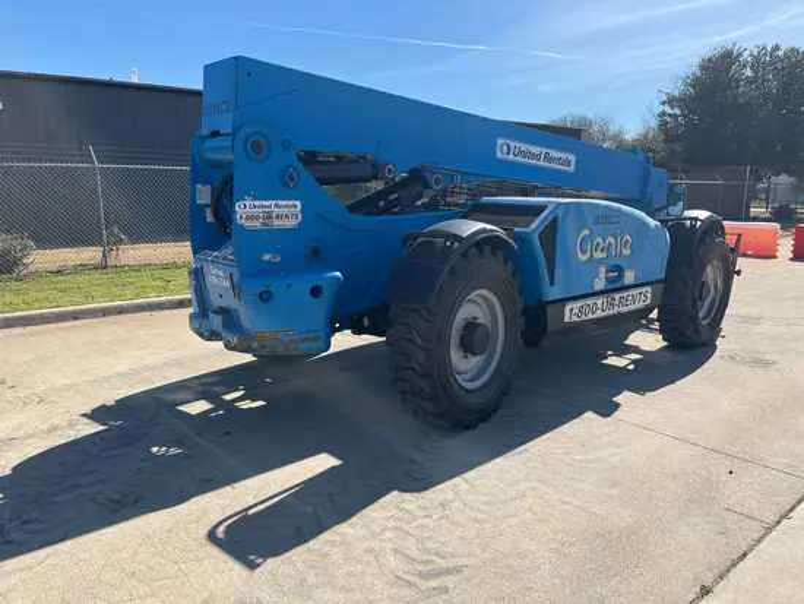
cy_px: 302
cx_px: 402
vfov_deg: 53.1
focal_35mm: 26
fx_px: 604
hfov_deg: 67.3
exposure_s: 1/2825
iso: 50
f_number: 1.6
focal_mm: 5.1
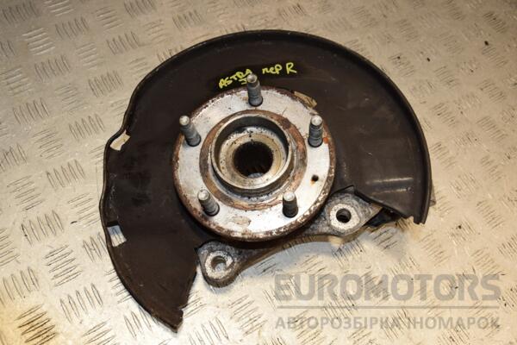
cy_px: 172
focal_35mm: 38
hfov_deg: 51.3
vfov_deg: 35.5
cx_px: 258
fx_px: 538
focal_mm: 25
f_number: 7.1
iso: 800
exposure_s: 1/200
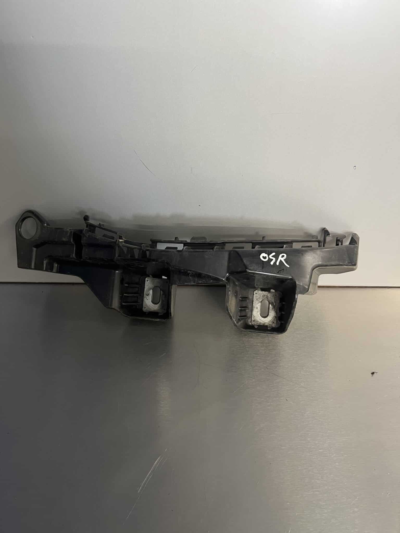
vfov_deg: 67.3
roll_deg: -4.8
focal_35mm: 26
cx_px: 200
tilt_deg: -37.3
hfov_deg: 53.1
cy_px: 266
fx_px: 401
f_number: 1.6
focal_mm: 5.1
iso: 160
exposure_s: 1/50
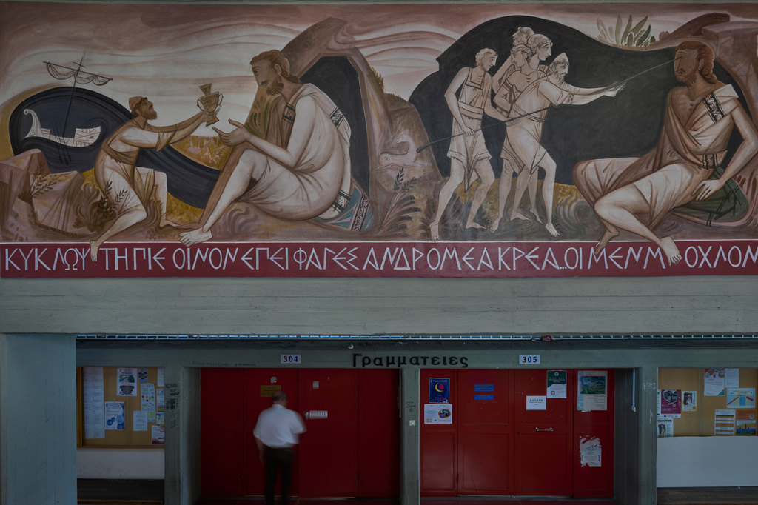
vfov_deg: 53.1
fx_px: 505
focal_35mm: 24
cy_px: 252
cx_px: 379
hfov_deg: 73.8
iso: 50
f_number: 6.3
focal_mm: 24
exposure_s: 1/2
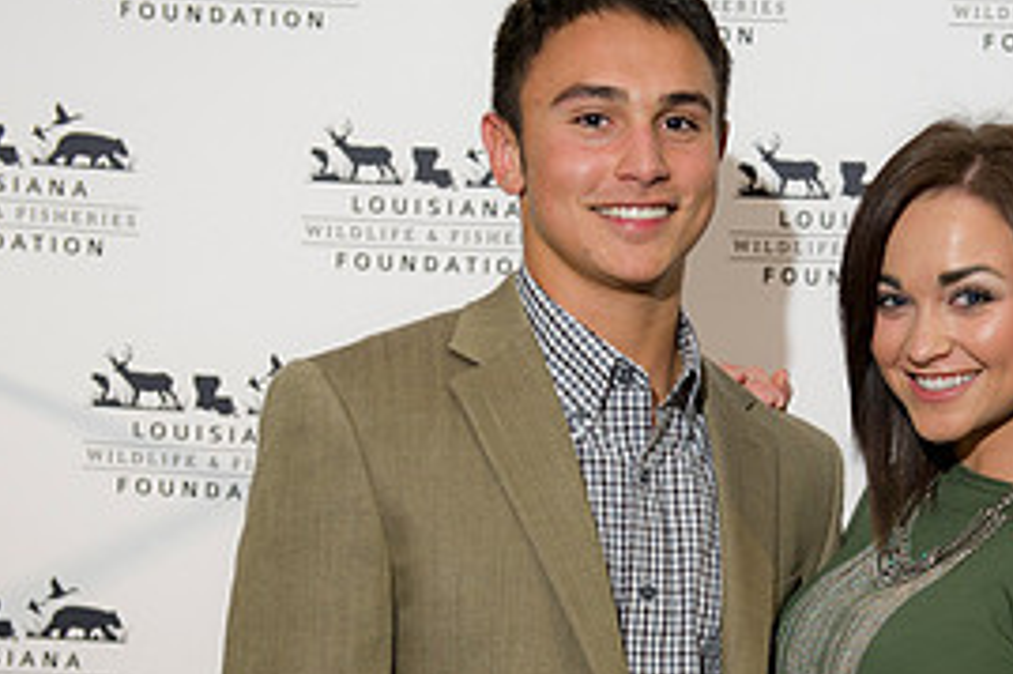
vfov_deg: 14.0
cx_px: 889
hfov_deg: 20.7
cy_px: 610
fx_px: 2728
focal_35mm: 97
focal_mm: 45
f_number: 3.5
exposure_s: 1/125
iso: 800
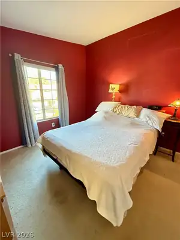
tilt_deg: -15.9
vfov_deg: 102.1
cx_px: 90
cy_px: 120
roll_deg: -0.8
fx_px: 97
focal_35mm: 14
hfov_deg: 85.7
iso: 500
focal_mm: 2.22
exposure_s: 1/60
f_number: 2.2
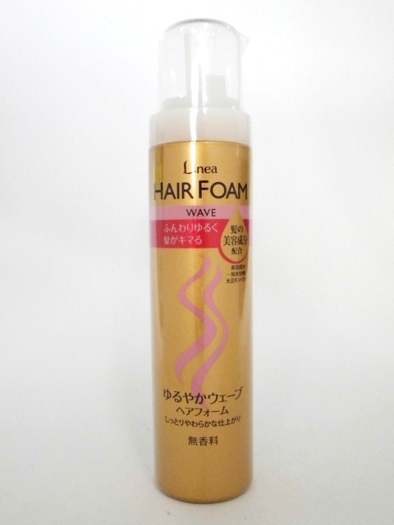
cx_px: 197
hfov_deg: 41.8
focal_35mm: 34
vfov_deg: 54.0
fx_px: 516
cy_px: 262
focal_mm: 6.1
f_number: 4
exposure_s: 1/60
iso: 200
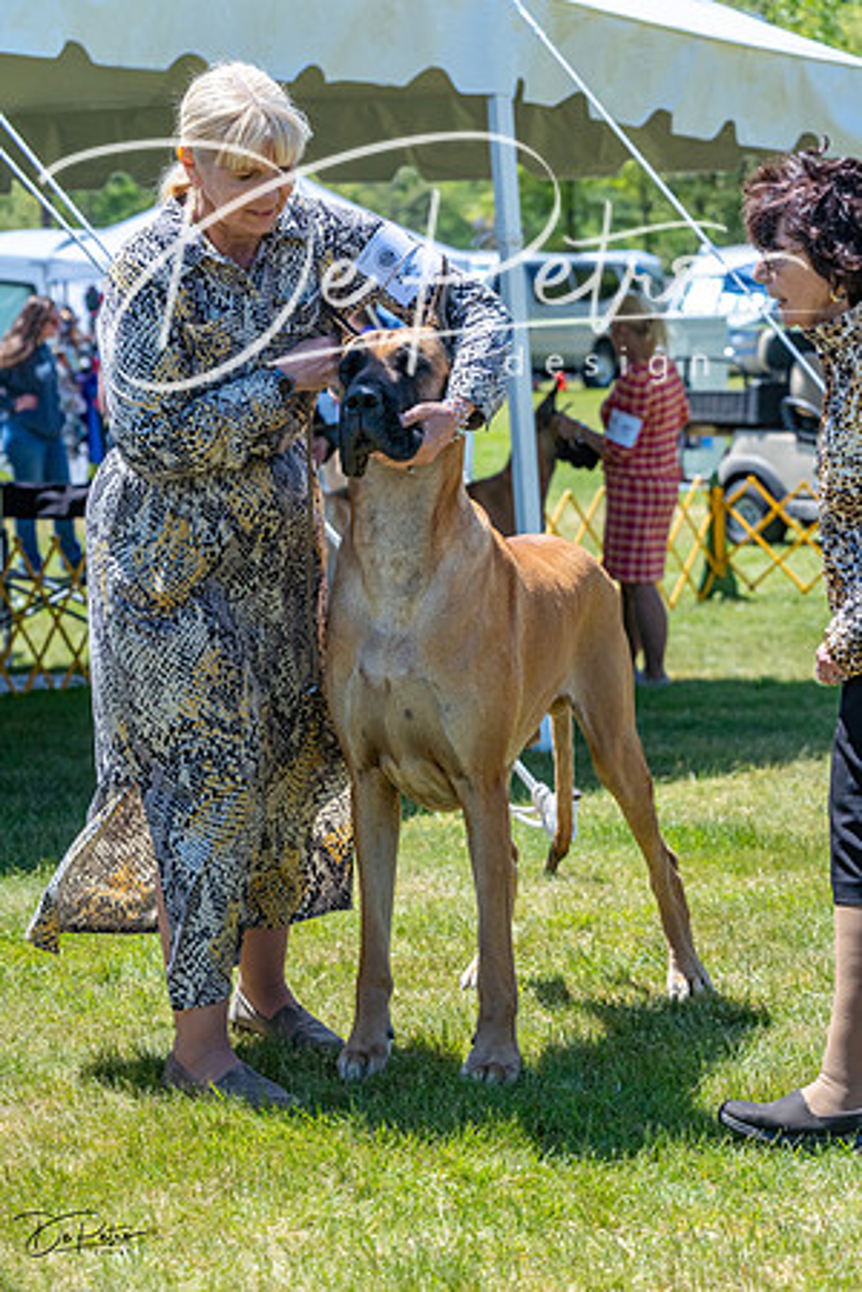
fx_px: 3591
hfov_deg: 13.7
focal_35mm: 100
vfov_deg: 20.4
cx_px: 431
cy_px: 646
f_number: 6.3
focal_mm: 100
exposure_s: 1/2500
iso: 1000
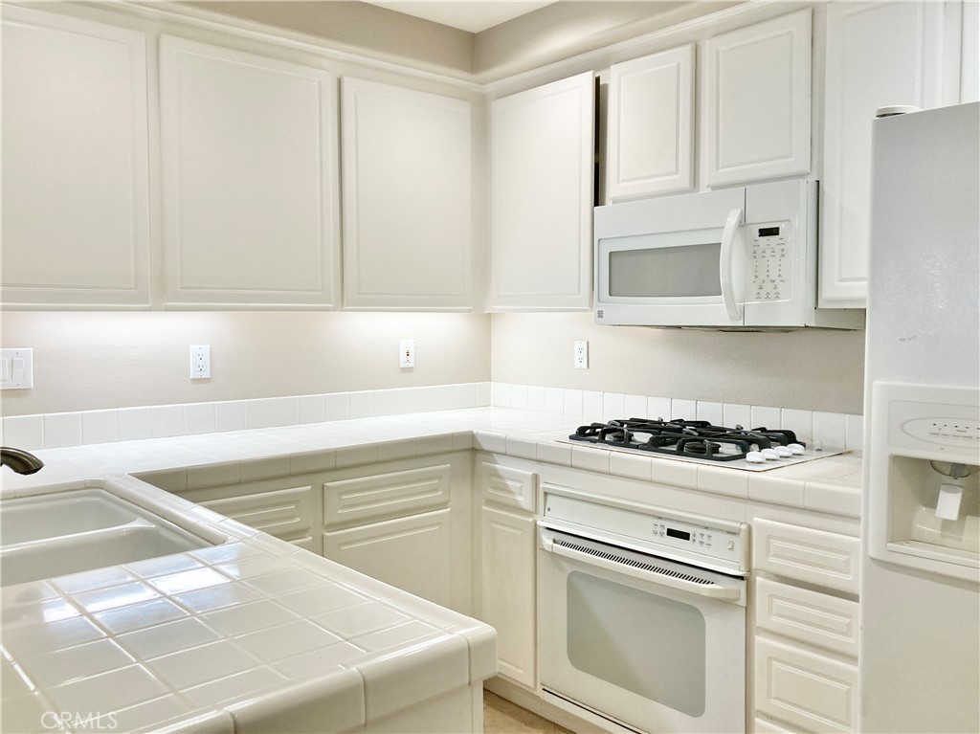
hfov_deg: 63.5
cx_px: 490
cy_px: 367
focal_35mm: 28
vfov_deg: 49.7
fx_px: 792
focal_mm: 3.99
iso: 64
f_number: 1.8
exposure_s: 1/120
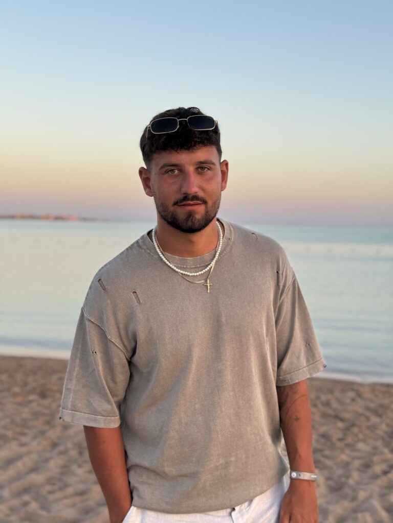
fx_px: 727
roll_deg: -1.9
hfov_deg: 30.3
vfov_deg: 39.7
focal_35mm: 48
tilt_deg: -3.3
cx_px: 196
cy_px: 262
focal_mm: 6.76
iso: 64
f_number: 1.78
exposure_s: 1/470
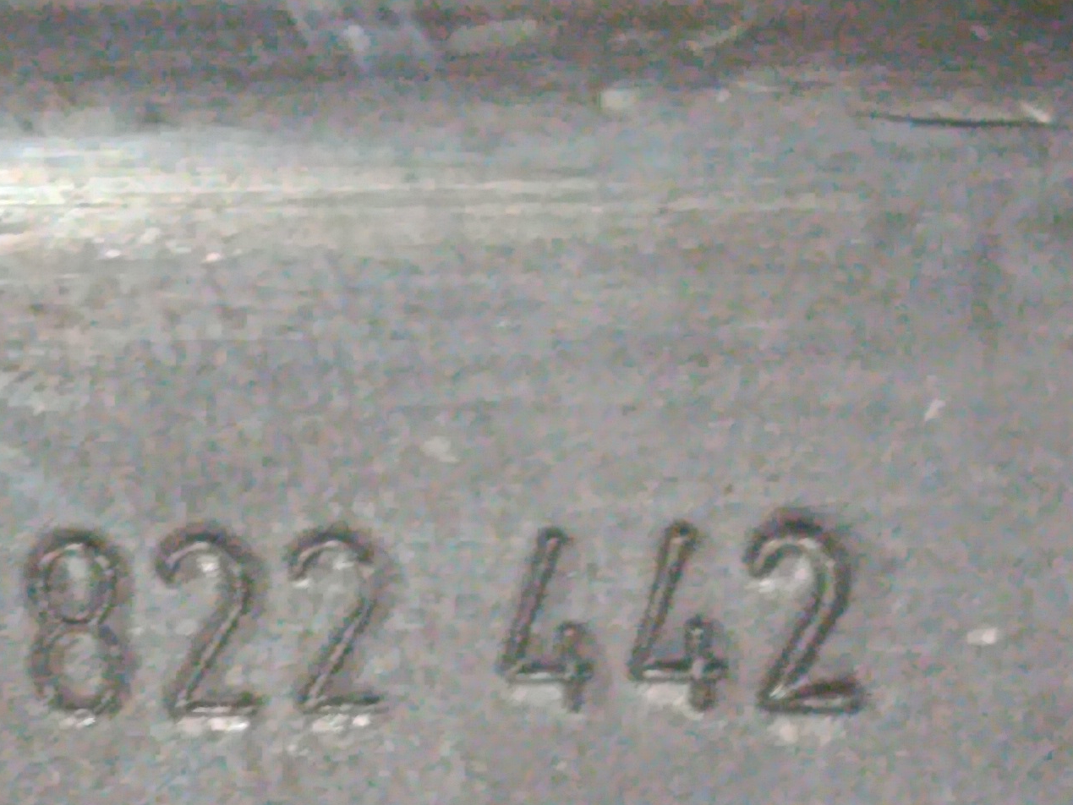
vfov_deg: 6.5
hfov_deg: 8.7
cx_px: 17
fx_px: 7037
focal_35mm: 227
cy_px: 864
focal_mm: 5.24
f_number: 1.7
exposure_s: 1/50
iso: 764
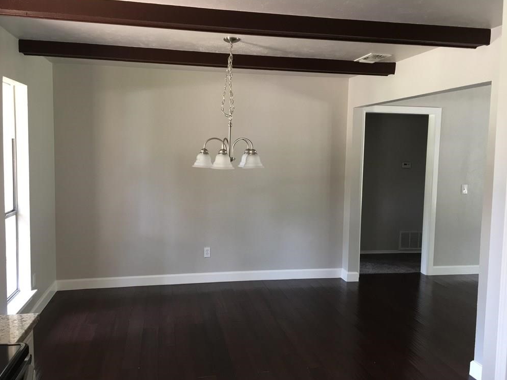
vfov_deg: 46.8
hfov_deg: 60.0
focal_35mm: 30
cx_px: 253
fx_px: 439
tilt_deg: -4.6
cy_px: 193
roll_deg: -1.0
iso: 100
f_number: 2.2
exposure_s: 1/30
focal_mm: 4.15
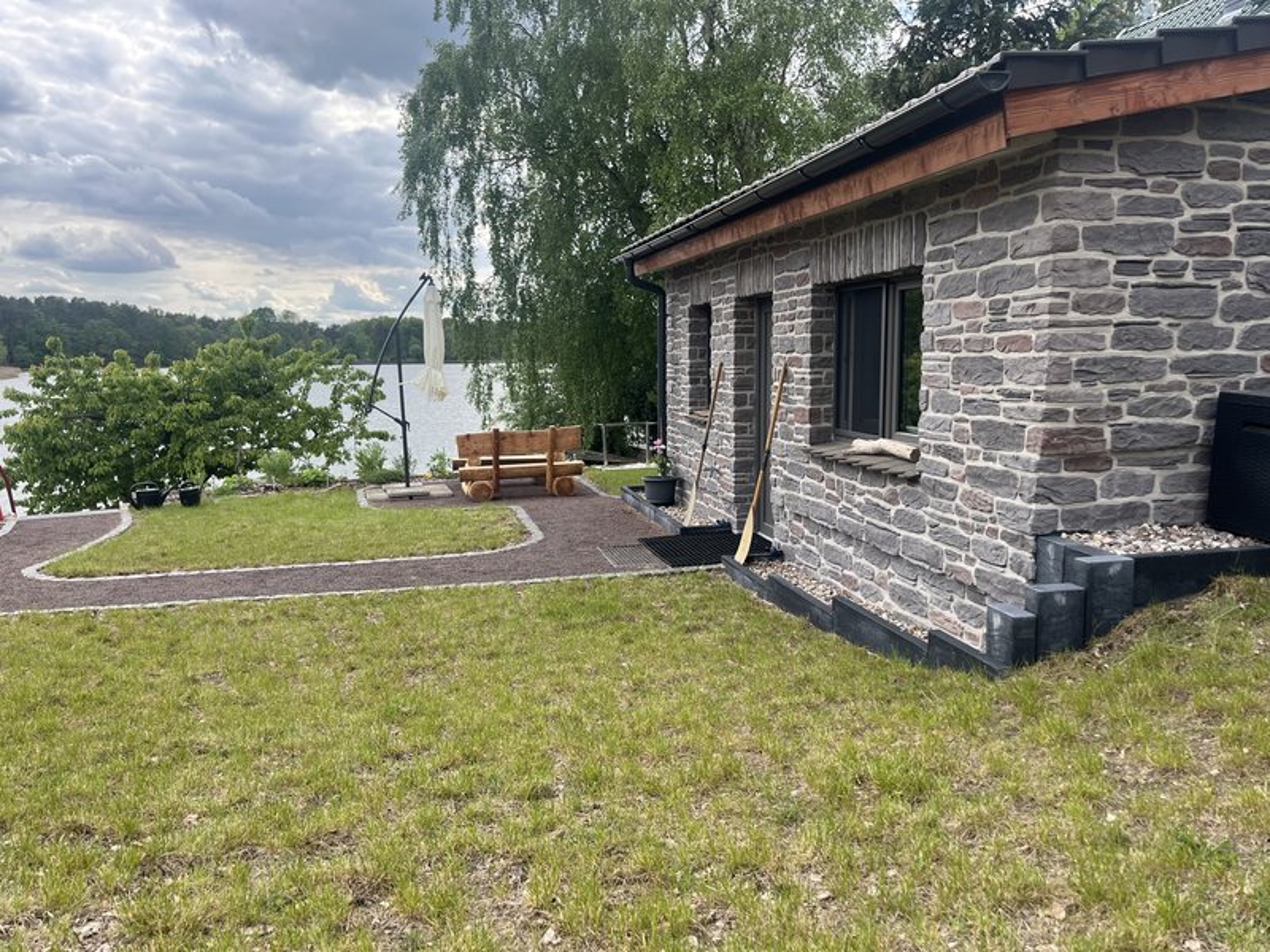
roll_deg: +1.7
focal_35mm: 26
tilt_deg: -8.3
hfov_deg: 67.3
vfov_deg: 53.1
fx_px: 954
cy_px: 476
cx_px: 635
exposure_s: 1/1199
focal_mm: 5.1
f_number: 1.6
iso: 50
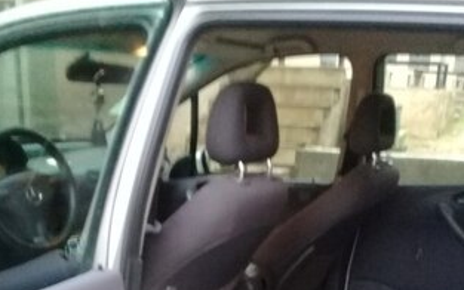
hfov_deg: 38.8
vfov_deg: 23.0
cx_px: 202
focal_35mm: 52
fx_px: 658
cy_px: 343
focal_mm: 3.3
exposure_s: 1/17
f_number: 2.2
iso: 500
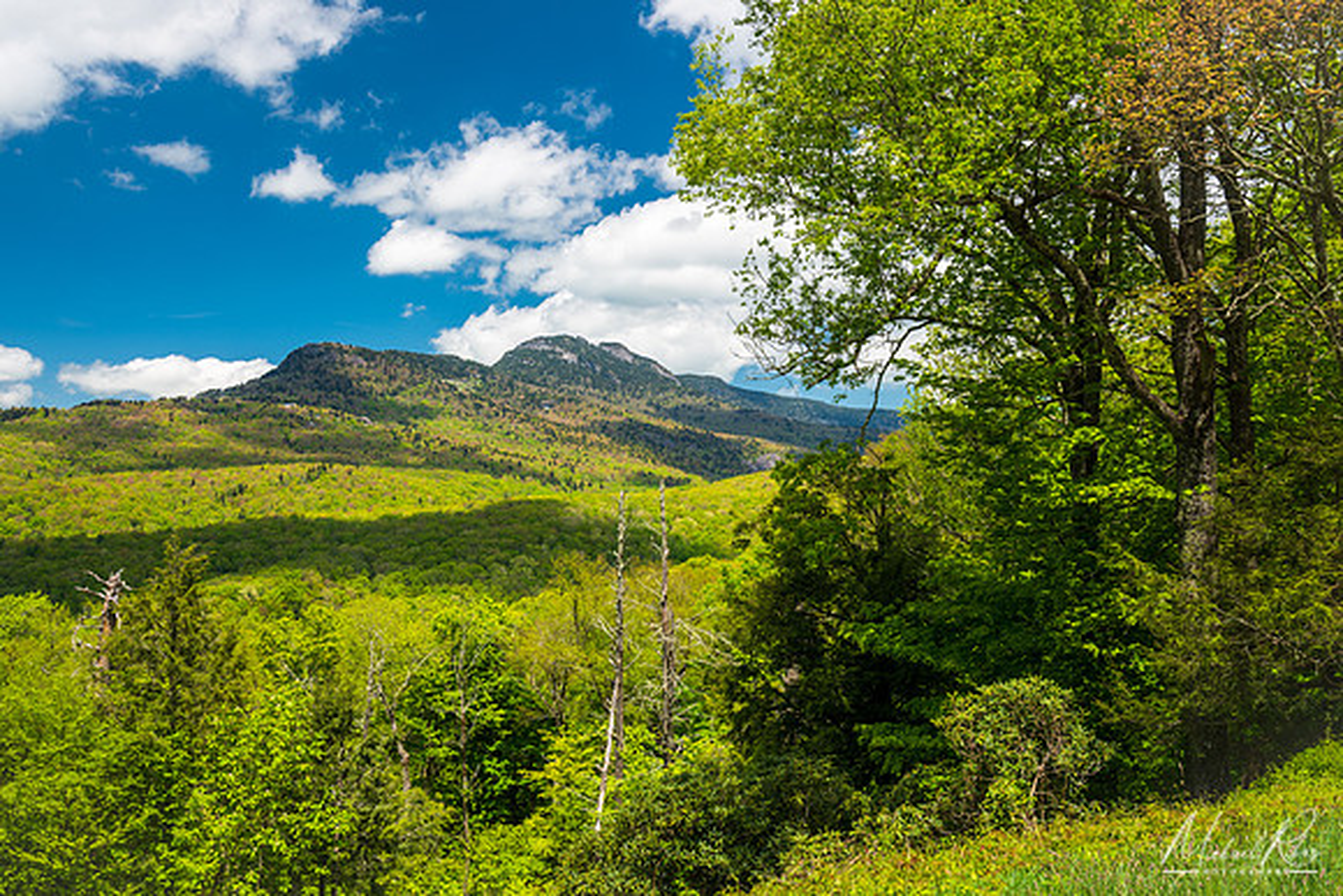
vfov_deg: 35.1
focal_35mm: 38
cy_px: 448
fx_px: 1418
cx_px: 672
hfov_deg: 50.7
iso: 64
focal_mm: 38
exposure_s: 1/20
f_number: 13
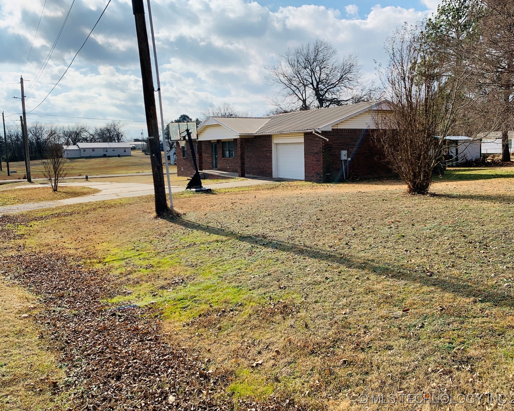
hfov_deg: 62.2
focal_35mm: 28
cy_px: 199
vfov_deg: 51.5
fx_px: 426
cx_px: 257
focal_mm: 4.25
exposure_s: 1/2915
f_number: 1.8
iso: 25
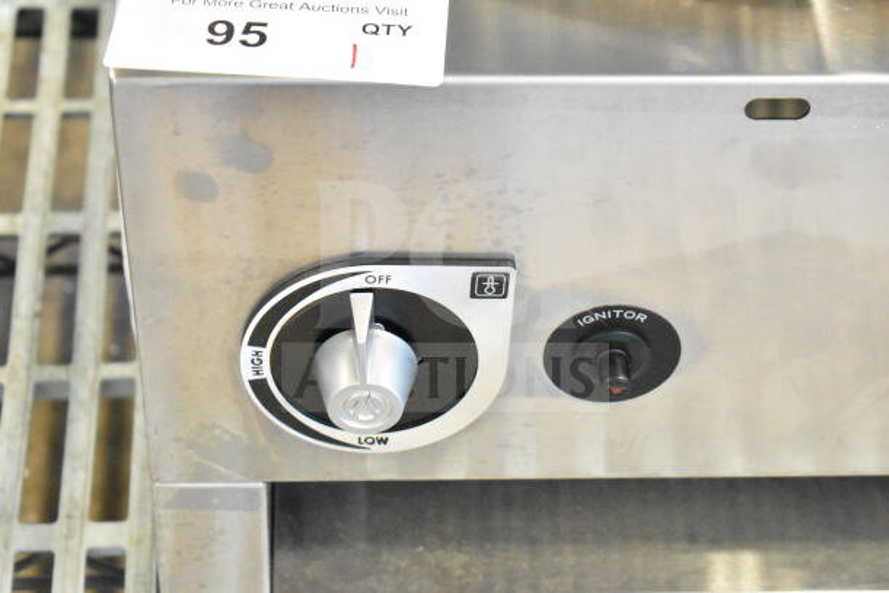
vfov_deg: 16.6
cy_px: 296
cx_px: 444
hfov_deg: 24.6
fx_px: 2038
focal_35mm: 82
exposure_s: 1/100
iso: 16000
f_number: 5.6
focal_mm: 55
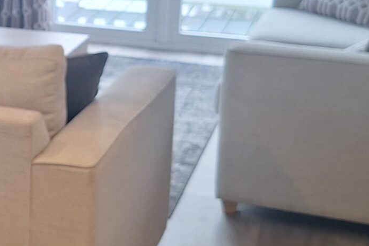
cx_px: -71
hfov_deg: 21.5
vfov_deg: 15.4
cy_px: 56
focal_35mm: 88
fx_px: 902
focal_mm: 5.54
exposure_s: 1/100
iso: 40
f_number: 1.8
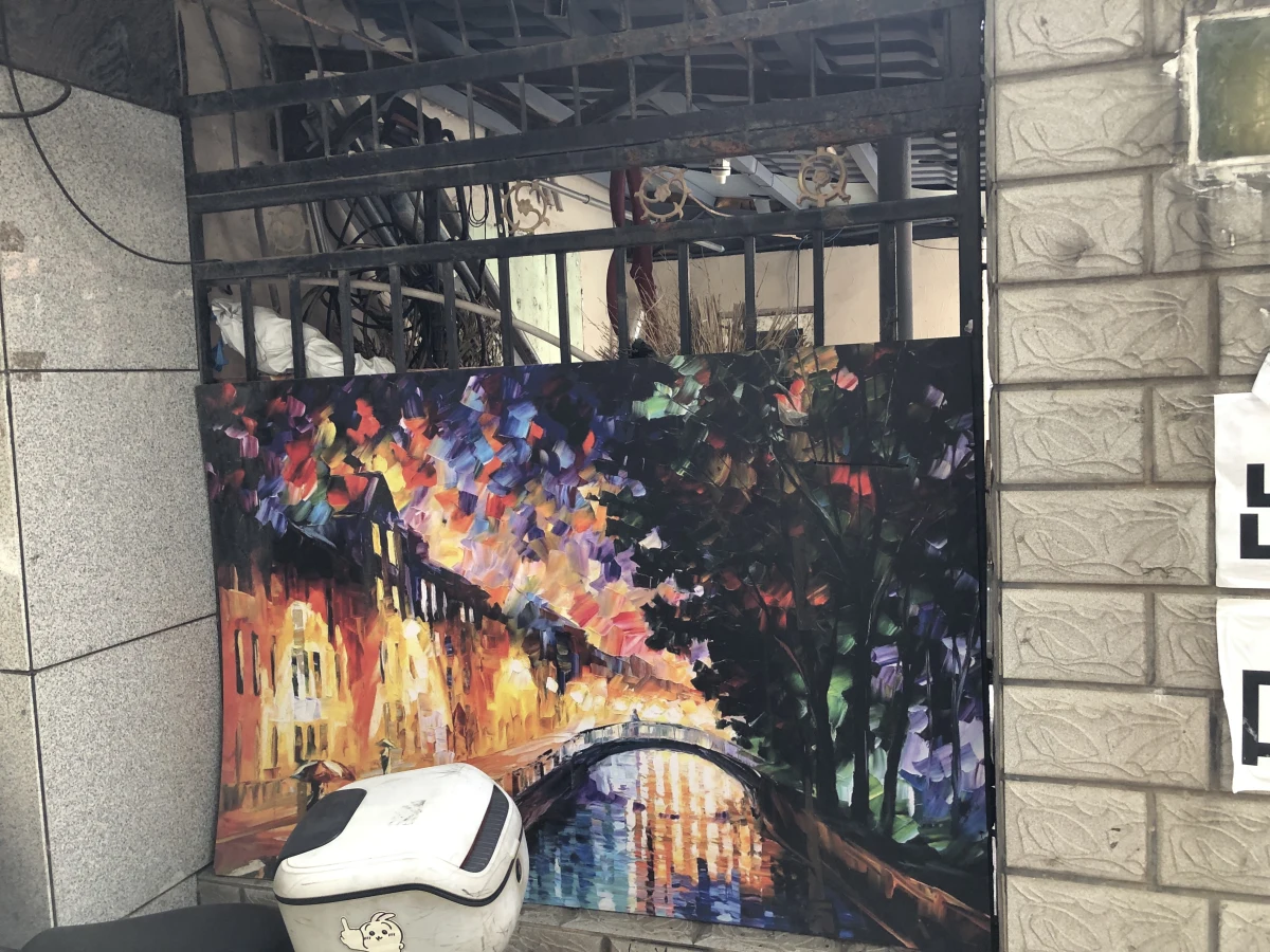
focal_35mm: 28
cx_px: 635
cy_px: 476
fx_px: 1027
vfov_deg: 49.7
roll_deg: +2.7
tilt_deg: -4.0
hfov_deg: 63.4
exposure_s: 1/30
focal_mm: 4
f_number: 1.8
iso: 40
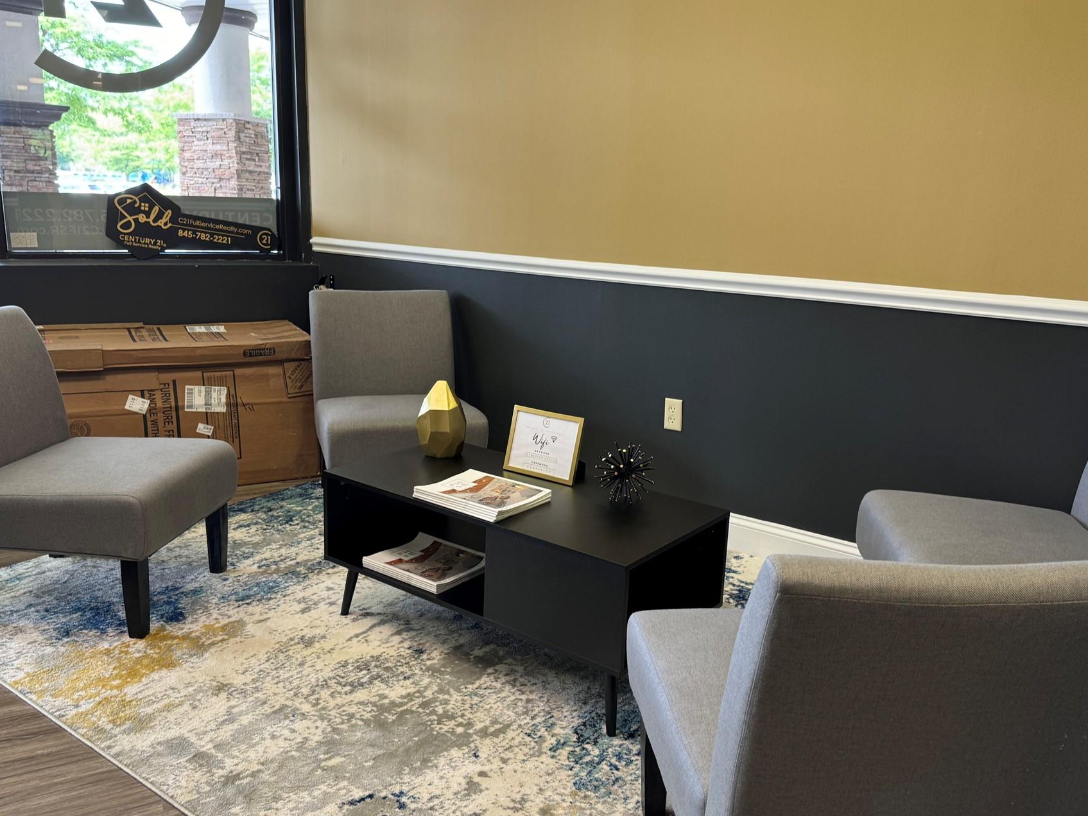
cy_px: 413
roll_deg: -1.8
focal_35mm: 29
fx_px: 911
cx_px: 530
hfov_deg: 61.7
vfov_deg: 48.2
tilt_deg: -14.4
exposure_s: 1/60
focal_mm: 6.76
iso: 125
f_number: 1.78
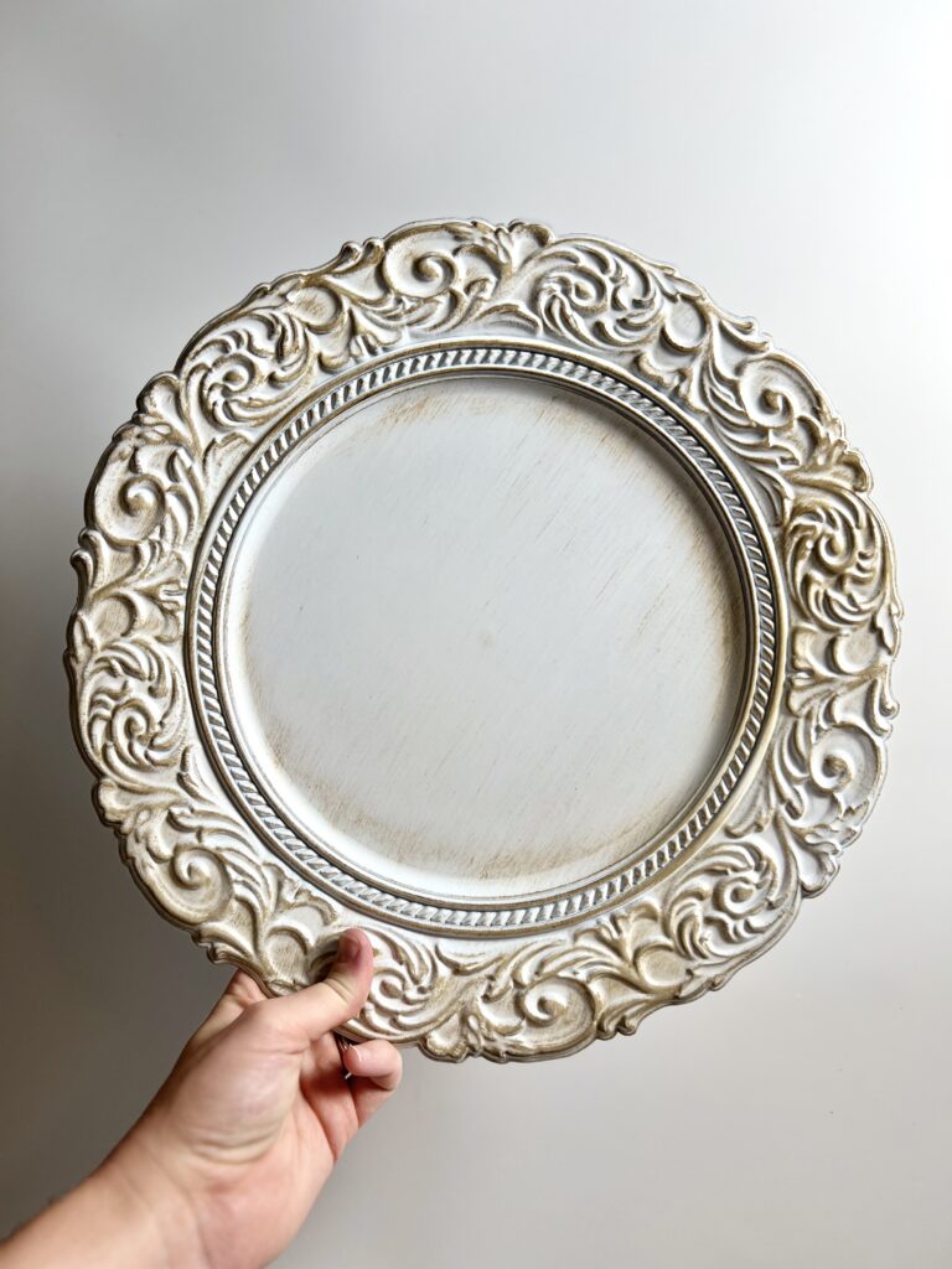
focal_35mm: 26
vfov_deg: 67.3
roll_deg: +1.9
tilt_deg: -12.8
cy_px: 634
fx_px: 953
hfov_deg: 53.1
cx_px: 476
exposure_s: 1/120
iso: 40
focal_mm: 5.7
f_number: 1.5
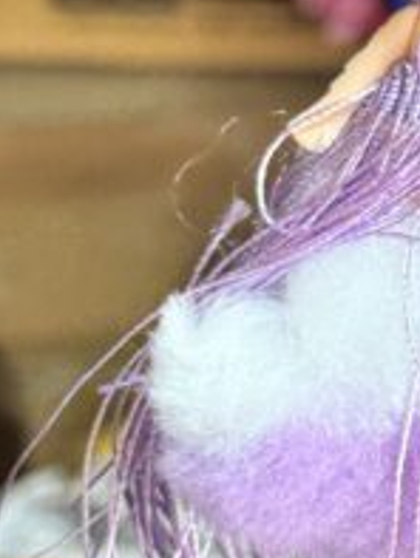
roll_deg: -2.9
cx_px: 732
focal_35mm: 195
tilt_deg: -17.4
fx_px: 3151
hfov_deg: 7.4
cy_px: 227
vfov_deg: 10.1
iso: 64
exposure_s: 1/50
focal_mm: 6.76
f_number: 1.78
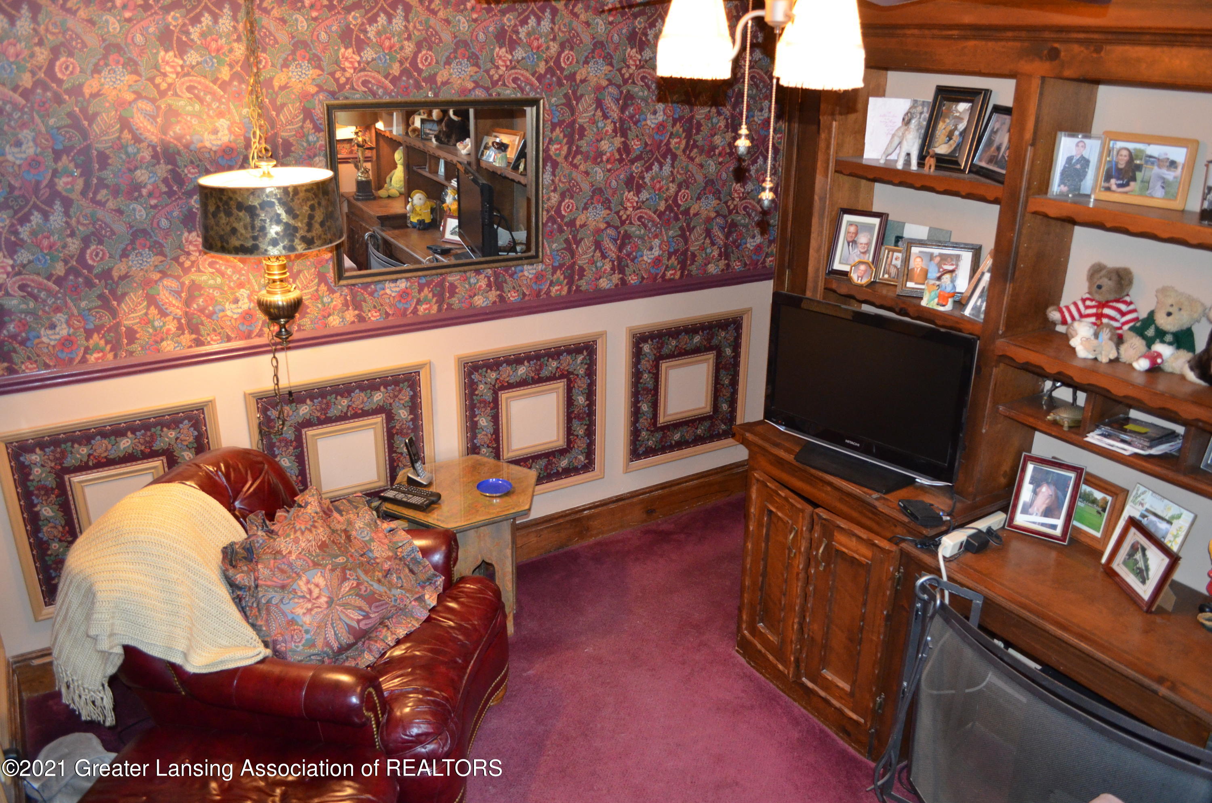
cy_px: 402
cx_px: 606
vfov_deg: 47.7
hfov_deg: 67.5
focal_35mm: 27
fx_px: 907
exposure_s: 1/60
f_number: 3.5
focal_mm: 18
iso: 2000
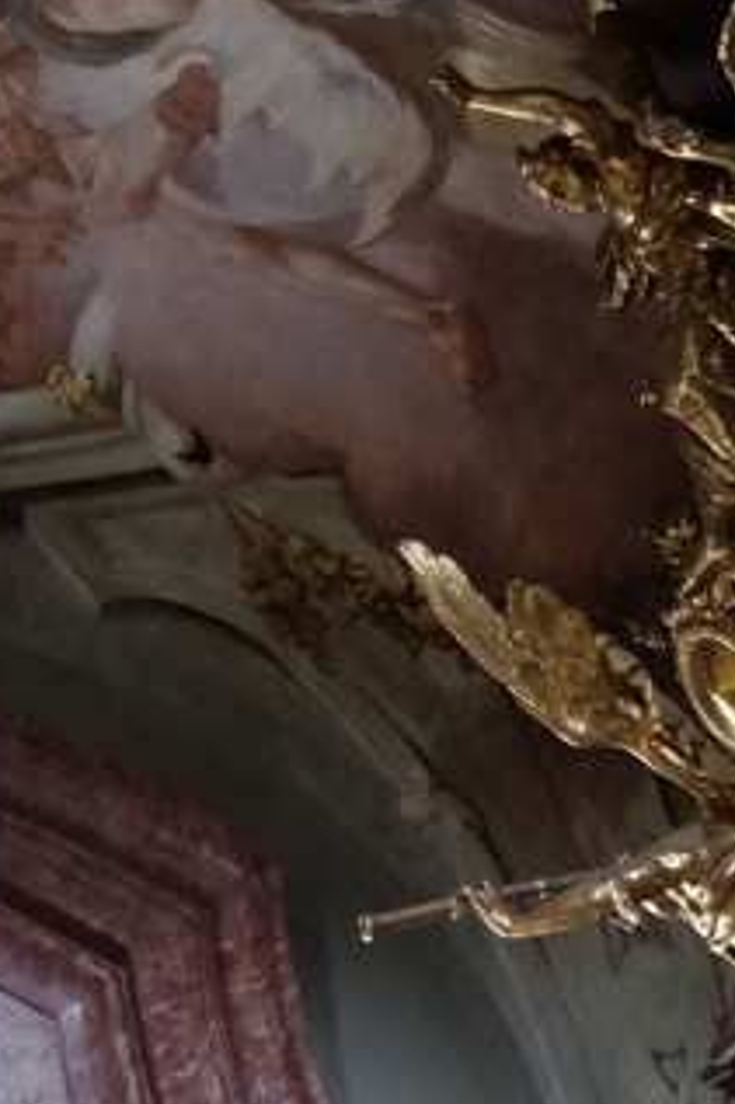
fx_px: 6499
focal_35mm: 212
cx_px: -416
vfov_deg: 9.3
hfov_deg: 6.4
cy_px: -902
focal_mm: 27.7
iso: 1600
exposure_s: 1/20
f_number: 5.6
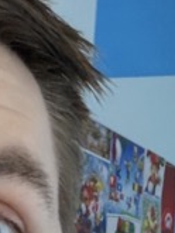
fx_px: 1306
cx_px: -59
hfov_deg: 7.6
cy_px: 503
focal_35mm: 194
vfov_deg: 9.4
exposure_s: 1/60
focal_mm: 2.71
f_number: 1.9
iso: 50
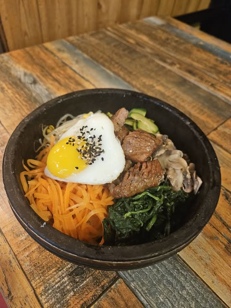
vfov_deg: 73.9
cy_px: 154
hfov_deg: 58.9
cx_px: 116
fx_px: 205
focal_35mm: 23
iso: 640
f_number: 1.8
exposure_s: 1/40
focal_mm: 5.4
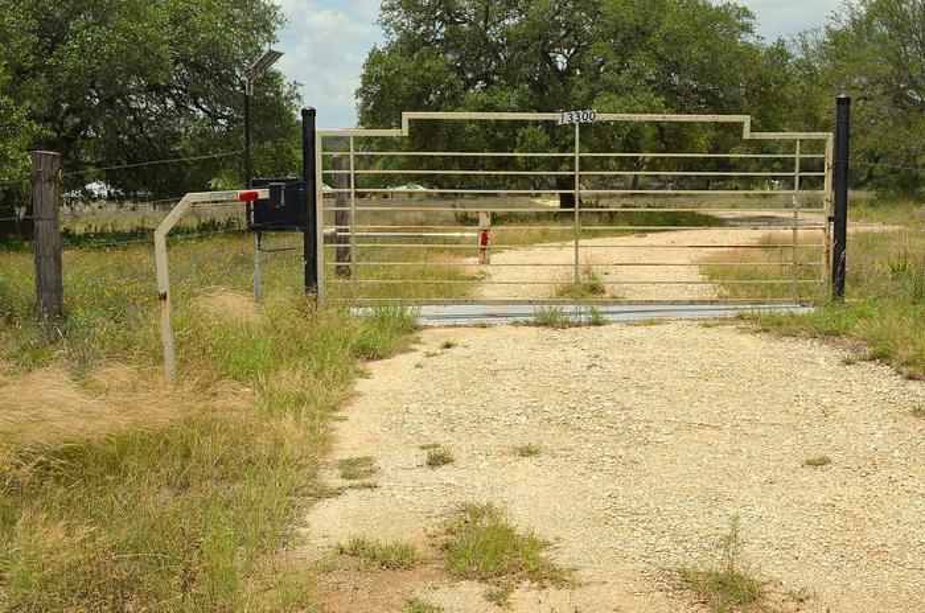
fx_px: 1231
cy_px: 306
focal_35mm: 48
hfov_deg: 41.2
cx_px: 462
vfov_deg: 28.0
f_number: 11
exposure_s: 1/250
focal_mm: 32
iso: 100
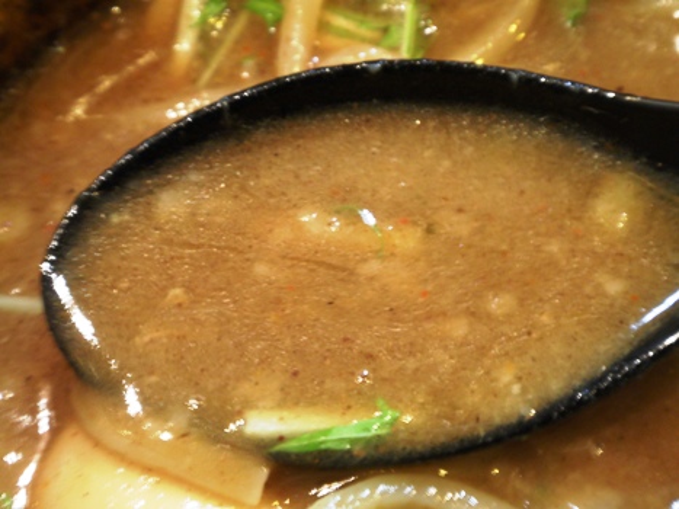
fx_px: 1020
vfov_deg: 28.0
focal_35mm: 52
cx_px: 340
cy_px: 254
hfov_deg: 36.8
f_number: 4.3
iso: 100
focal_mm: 9.1
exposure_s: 1/2
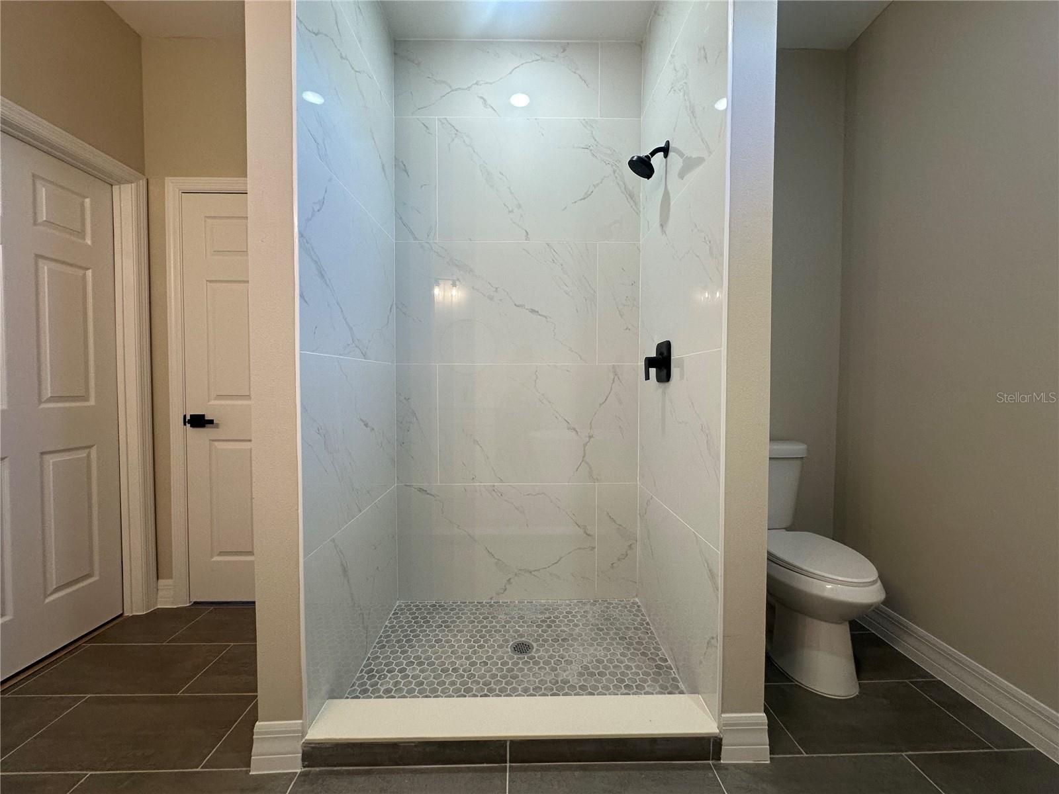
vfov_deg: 85.7
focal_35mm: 14
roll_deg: +0.0
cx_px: 530
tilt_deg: -1.6
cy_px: 397
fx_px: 428
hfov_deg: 102.1
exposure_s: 1/120
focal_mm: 2.22
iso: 125
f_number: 2.2
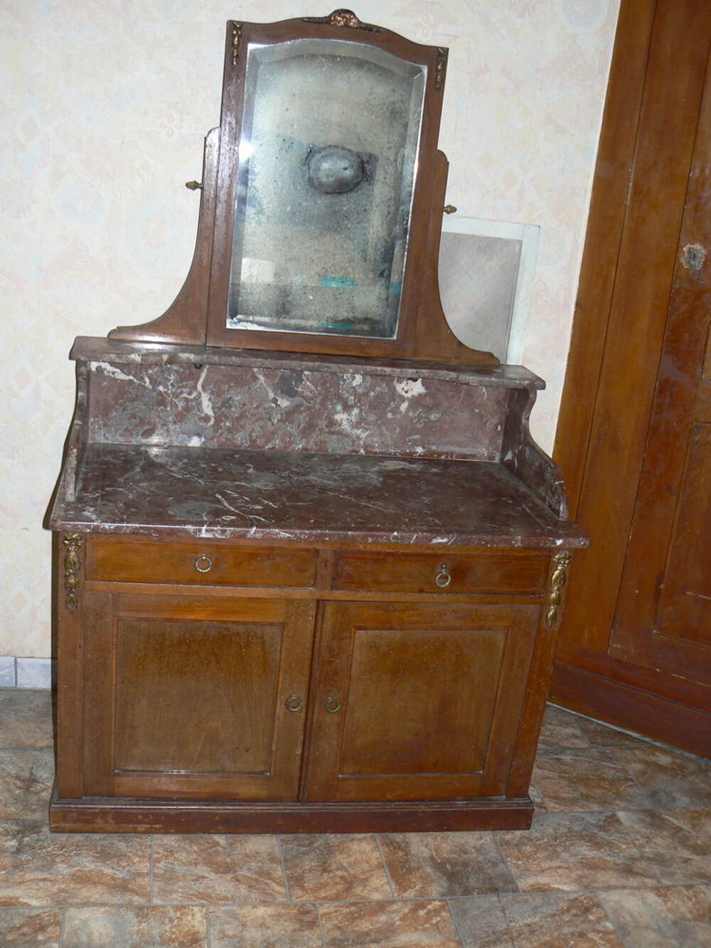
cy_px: 474
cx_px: 356
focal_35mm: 36
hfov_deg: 39.7
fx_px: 986
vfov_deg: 51.4
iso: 100
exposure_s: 1/30
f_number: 2.8
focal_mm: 6
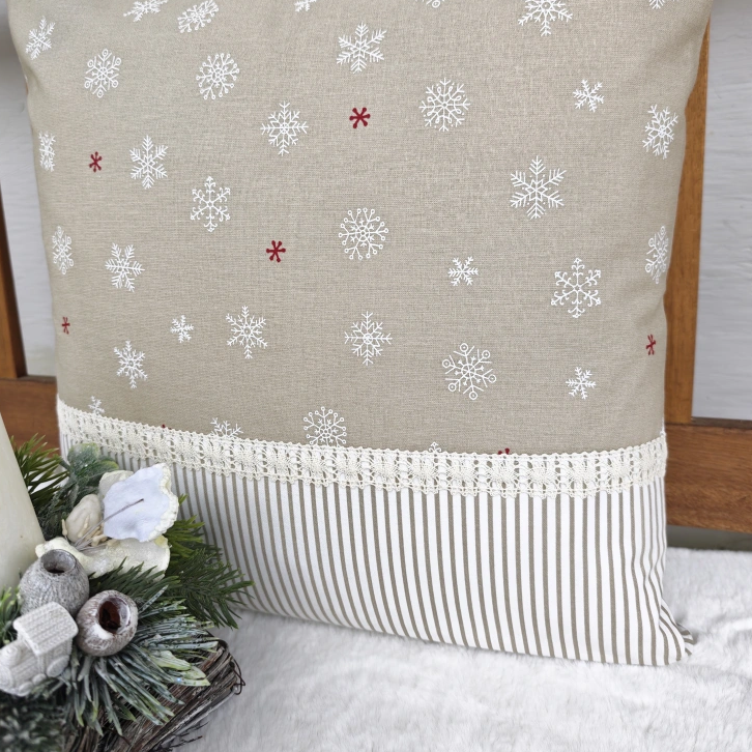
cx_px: 373
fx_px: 688
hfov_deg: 57.3
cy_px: 323
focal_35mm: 28
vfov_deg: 57.1
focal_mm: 6.55
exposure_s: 1/100
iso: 80
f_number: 1.6
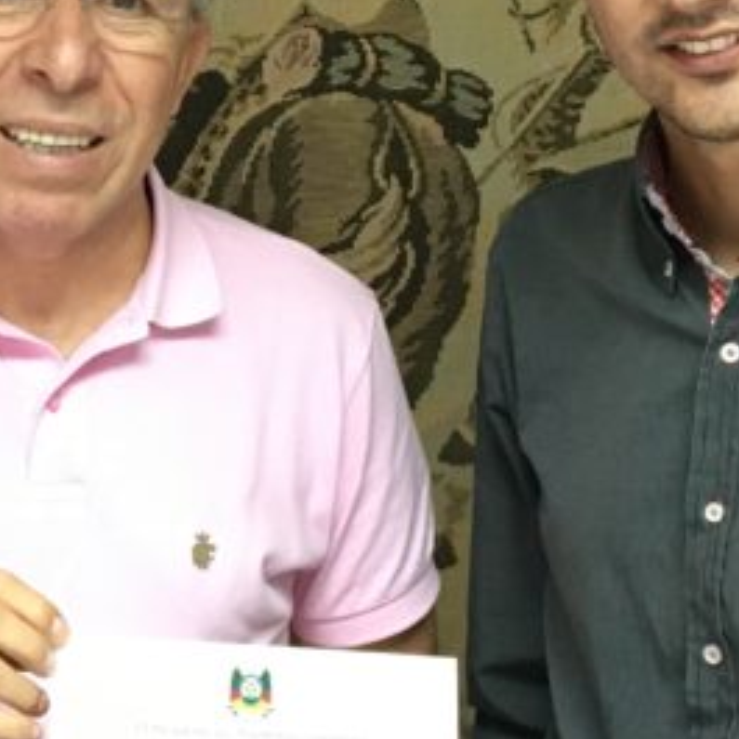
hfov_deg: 17.2
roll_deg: +0.8
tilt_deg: -6.5
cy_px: 279
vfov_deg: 17.5
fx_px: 2391
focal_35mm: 99
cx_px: 36
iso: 125
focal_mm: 4.15
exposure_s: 1/30
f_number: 2.2
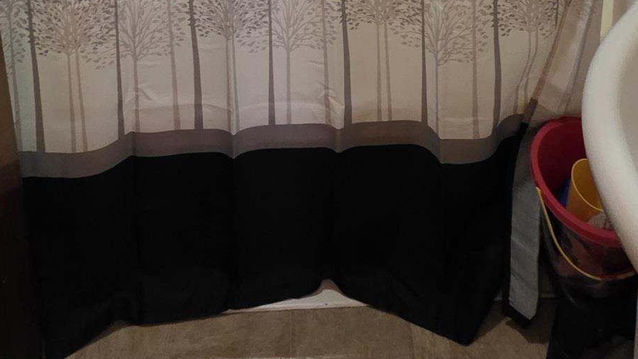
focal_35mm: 36
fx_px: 609
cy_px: -332
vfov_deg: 20.0
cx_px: 306
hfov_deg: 55.3
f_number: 1.9
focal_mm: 2.2
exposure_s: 1/60
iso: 800
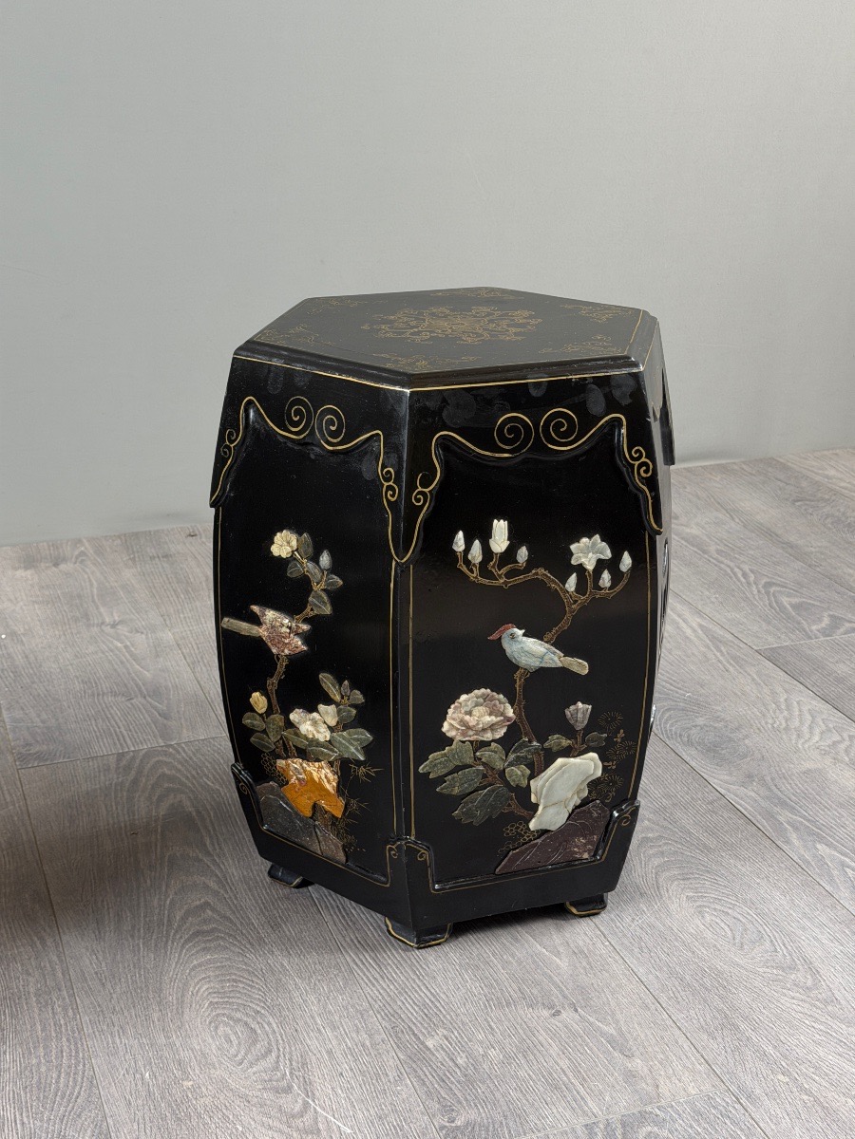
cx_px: 428
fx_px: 1581
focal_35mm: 48
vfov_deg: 39.7
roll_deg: -0.6
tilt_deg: -21.4
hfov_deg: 30.3
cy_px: 570
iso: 125
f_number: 1.78
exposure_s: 1/50
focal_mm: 6.76
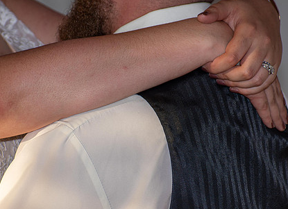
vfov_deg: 3.0
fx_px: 4021
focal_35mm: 489
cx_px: 152
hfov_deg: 4.1
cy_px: 109
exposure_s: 1/125
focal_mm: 220
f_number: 5.6
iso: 125
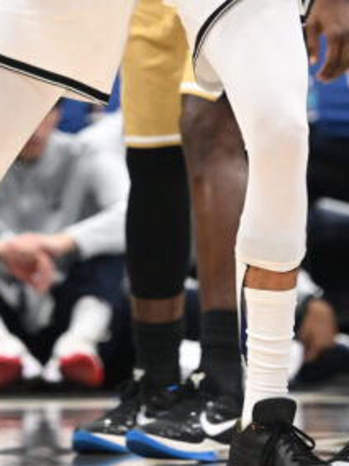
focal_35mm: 1042
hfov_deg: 1.4
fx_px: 14007
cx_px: 93
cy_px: -70
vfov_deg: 1.9
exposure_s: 1/1000
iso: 4000
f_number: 4
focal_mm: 300
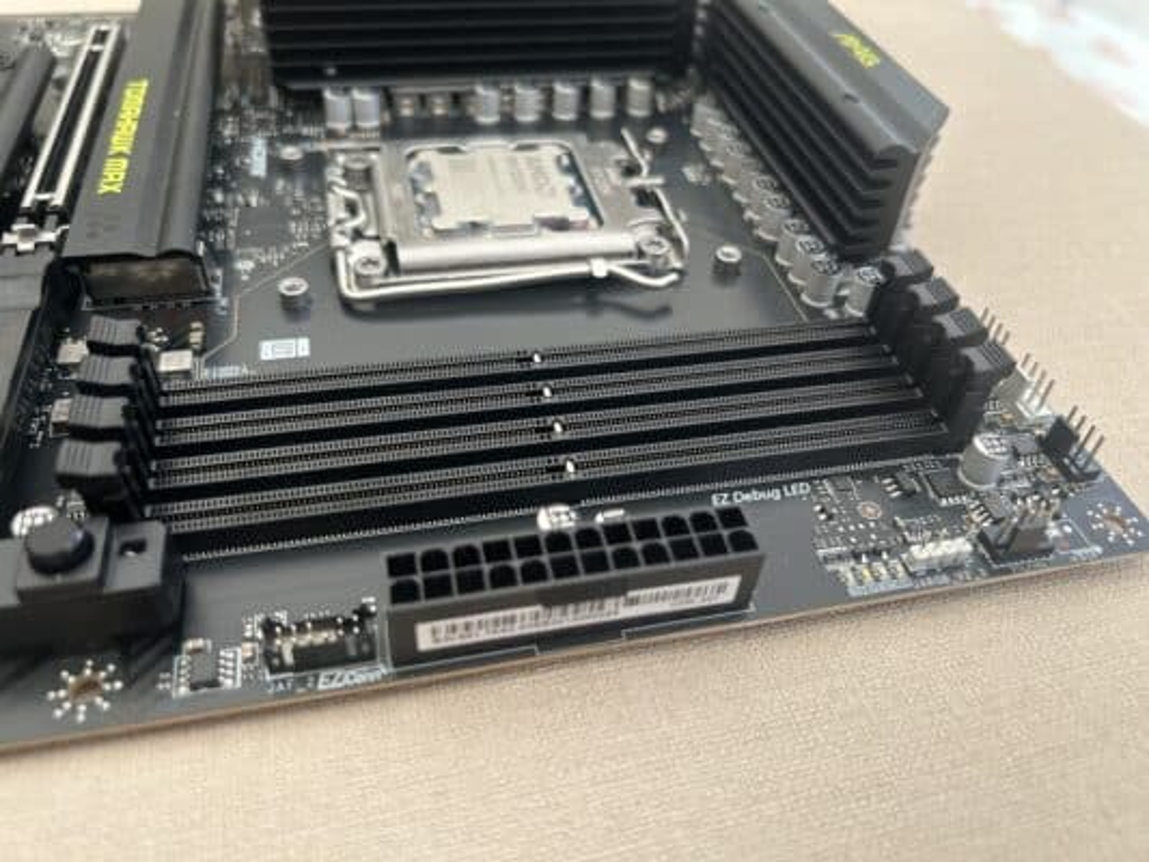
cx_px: 574
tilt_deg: -43.6
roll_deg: -5.8
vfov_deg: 53.1
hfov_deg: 67.3
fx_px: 863
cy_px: 431
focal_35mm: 26
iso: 50
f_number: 1.5
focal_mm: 5.7
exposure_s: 1/345
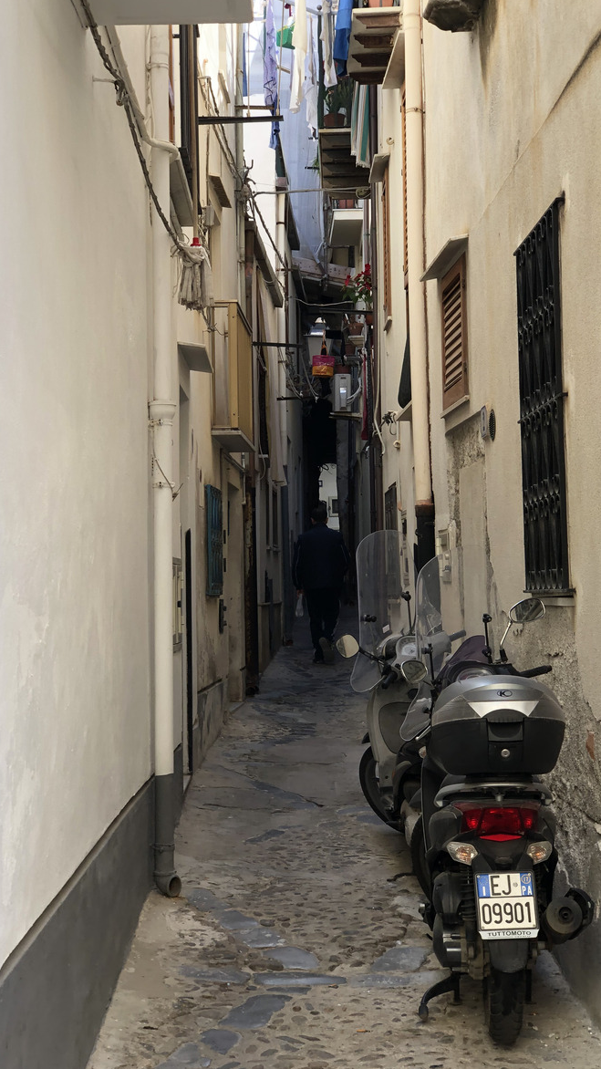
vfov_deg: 36.0
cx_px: 328
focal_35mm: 58
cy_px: 527
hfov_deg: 20.7
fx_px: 1644
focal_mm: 6
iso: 16
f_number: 2.4
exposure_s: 1/120
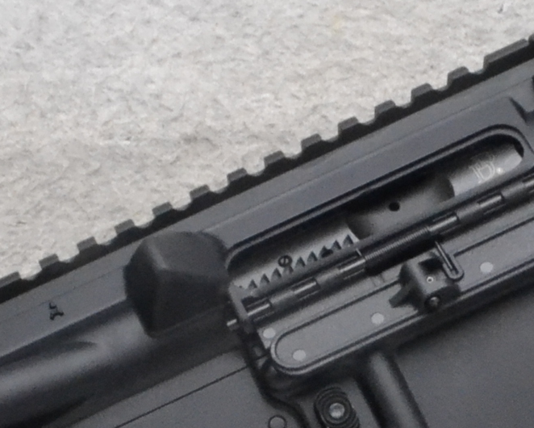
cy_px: 371
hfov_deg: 13.1
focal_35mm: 147
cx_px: 344
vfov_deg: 10.5
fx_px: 2324
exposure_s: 1/125
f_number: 20
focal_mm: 20
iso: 3200
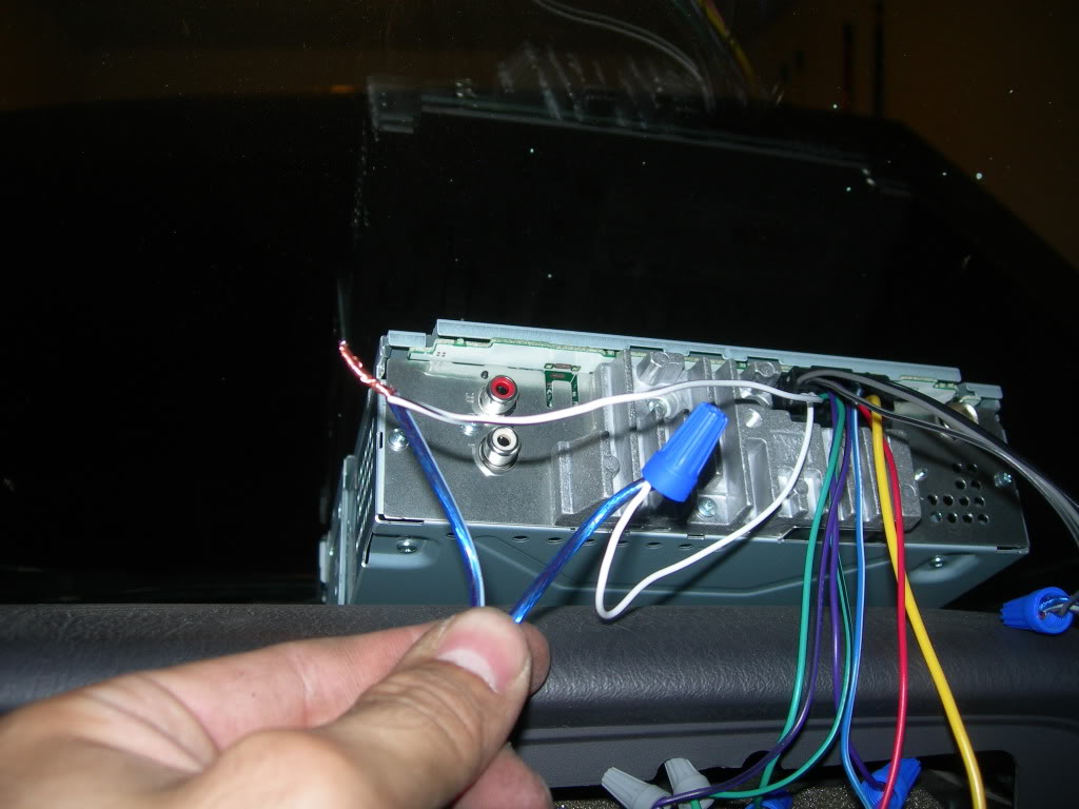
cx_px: 540
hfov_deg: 49.0
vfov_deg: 37.7
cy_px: 404
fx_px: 1184
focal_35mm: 38
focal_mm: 7.8
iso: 50
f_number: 2.8
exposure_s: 1/60
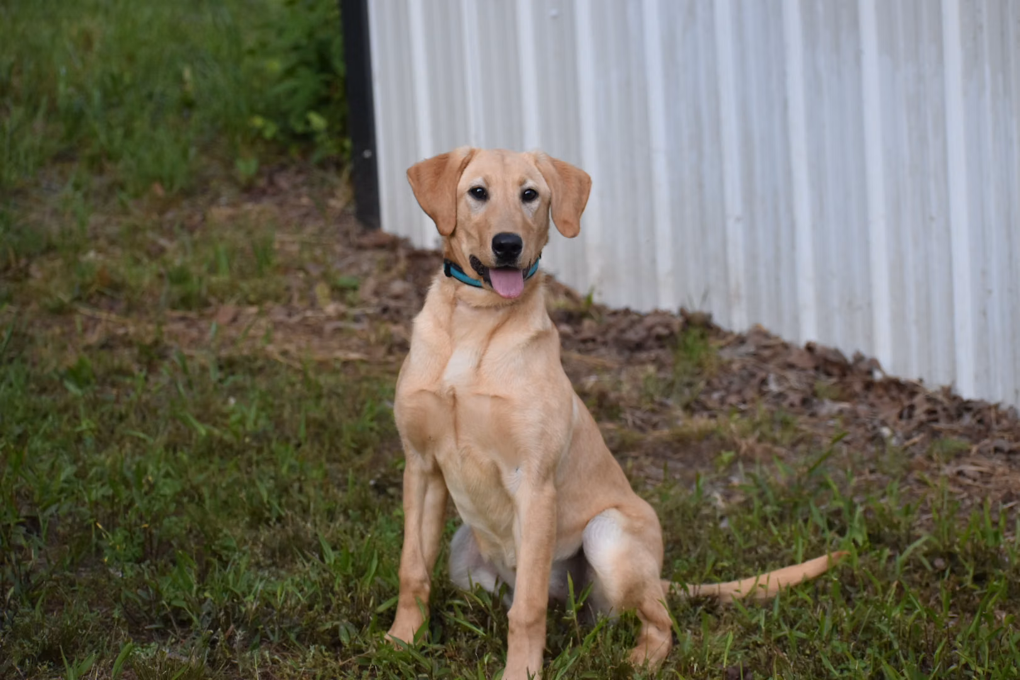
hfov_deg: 17.1
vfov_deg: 11.4
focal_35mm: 120
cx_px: 510
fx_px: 3400
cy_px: 340
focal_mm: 80
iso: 1000
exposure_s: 1/250
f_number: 4.8
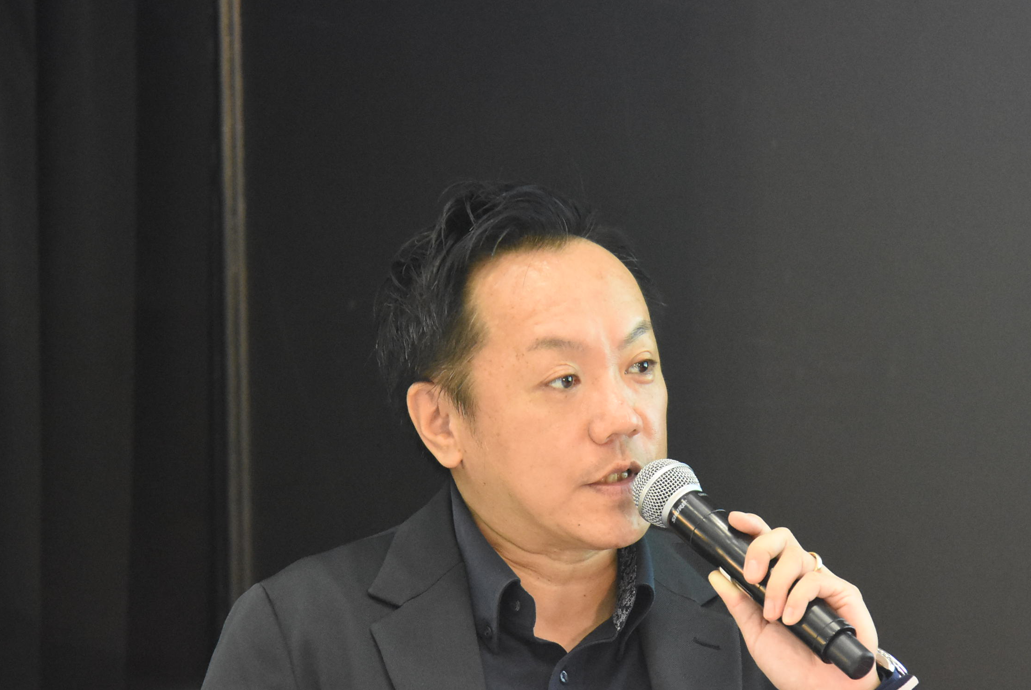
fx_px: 13901
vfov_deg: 2.8
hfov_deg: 4.2
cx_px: 601
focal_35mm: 485
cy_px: 446
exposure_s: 1/200
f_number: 5.3
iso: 6400
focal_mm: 240
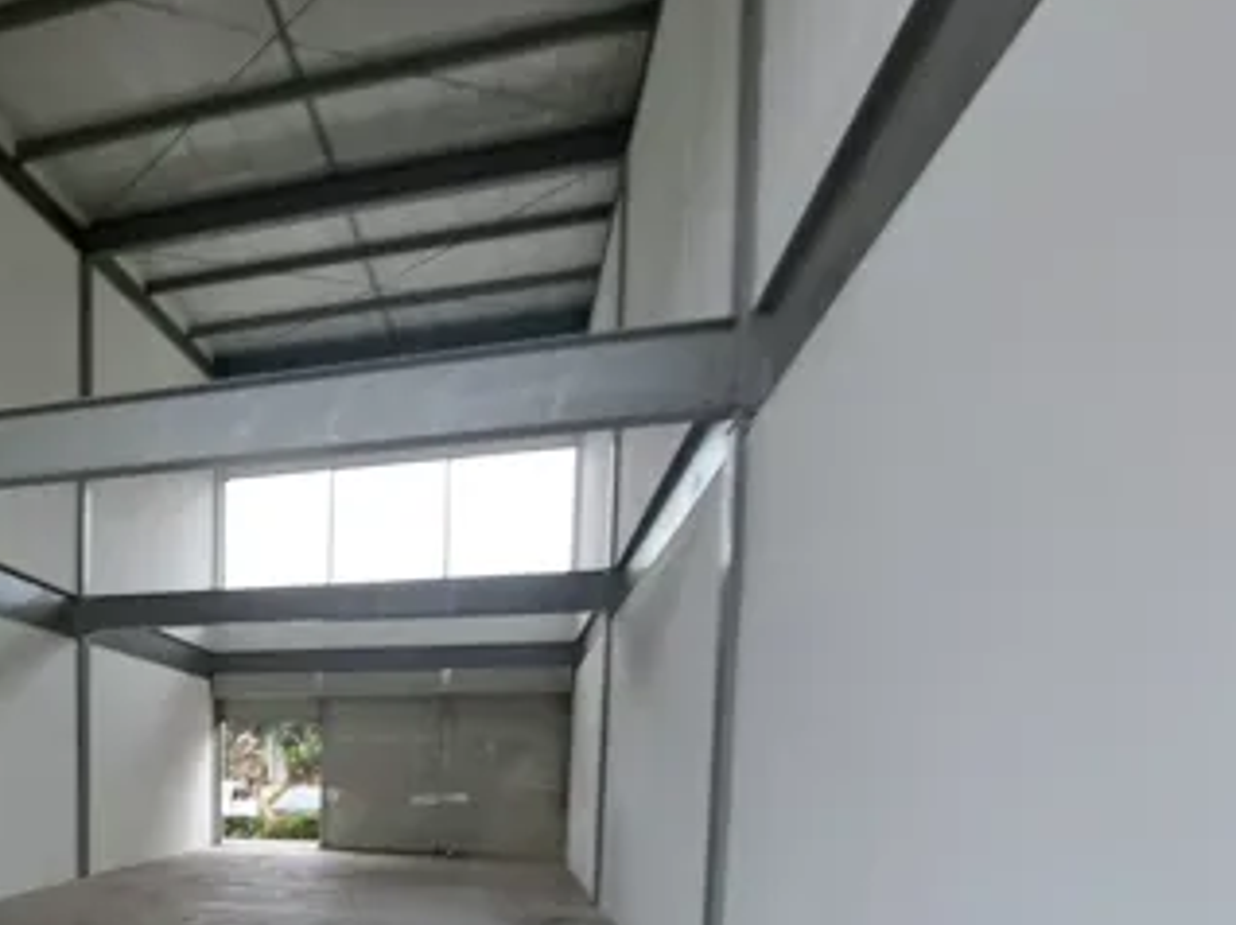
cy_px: 832
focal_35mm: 26
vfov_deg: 47.6
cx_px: 111
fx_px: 928
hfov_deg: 57.3
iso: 50
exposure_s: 1/60.2
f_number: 2.2
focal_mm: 1.74
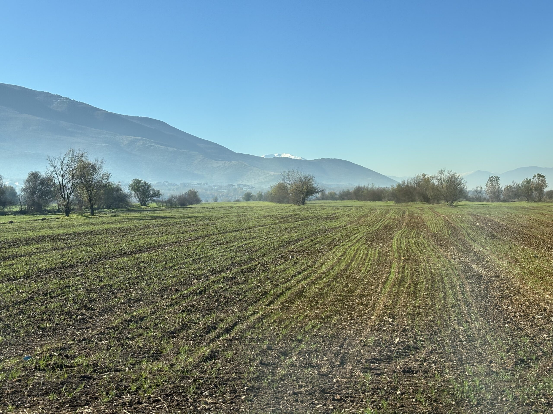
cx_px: 276
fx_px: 831
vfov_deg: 28.0
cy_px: 207
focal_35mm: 52
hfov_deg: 36.8
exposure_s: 1/1984
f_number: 1.6
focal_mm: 5.96
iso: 32
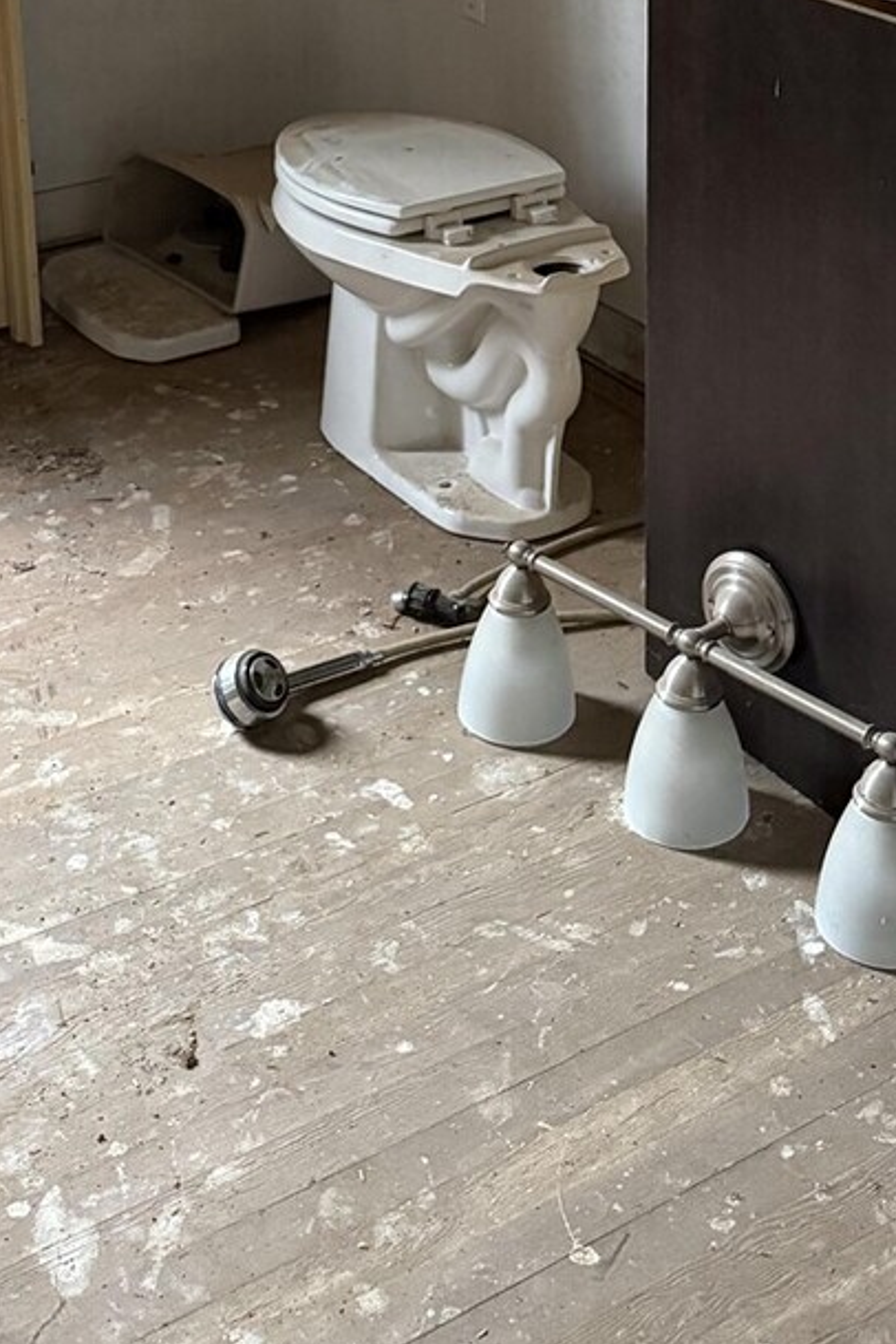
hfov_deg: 23.0
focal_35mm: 59
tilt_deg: -11.2
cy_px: -126
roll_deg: -0.1
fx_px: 2202
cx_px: 534
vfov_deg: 30.4
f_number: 1.78
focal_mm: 6.76
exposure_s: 1/40
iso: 1000
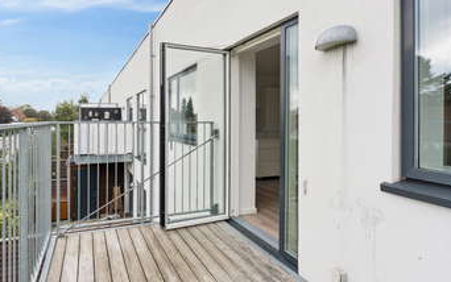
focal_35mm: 21
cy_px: 119
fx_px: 254
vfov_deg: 57.9
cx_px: 178
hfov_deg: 82.2
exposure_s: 1/125
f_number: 8
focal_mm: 11
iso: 200
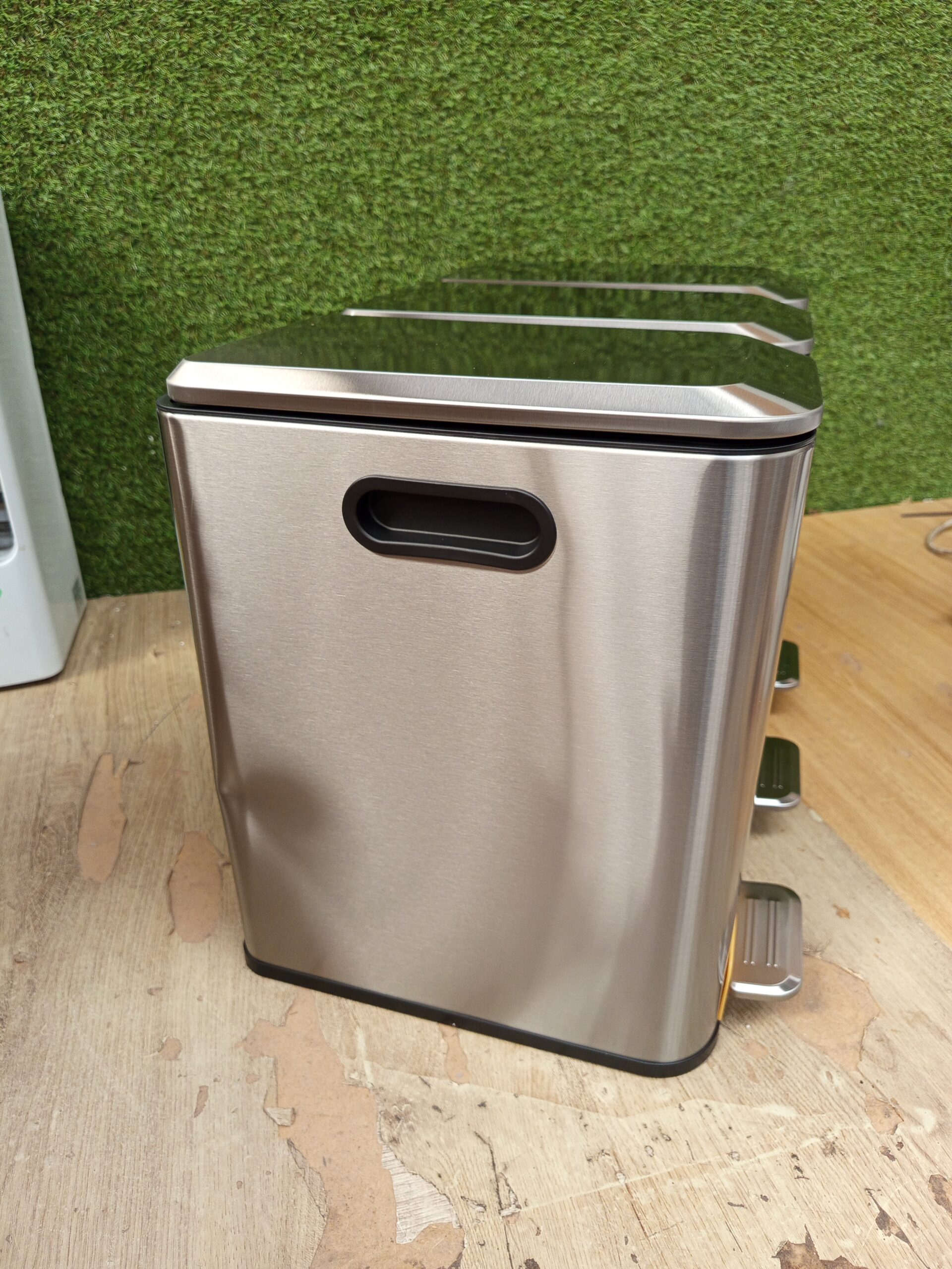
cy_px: 634
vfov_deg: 71.6
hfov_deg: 56.8
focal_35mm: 24
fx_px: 880
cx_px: 476
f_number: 1.7
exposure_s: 1/50
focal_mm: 5.24
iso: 341
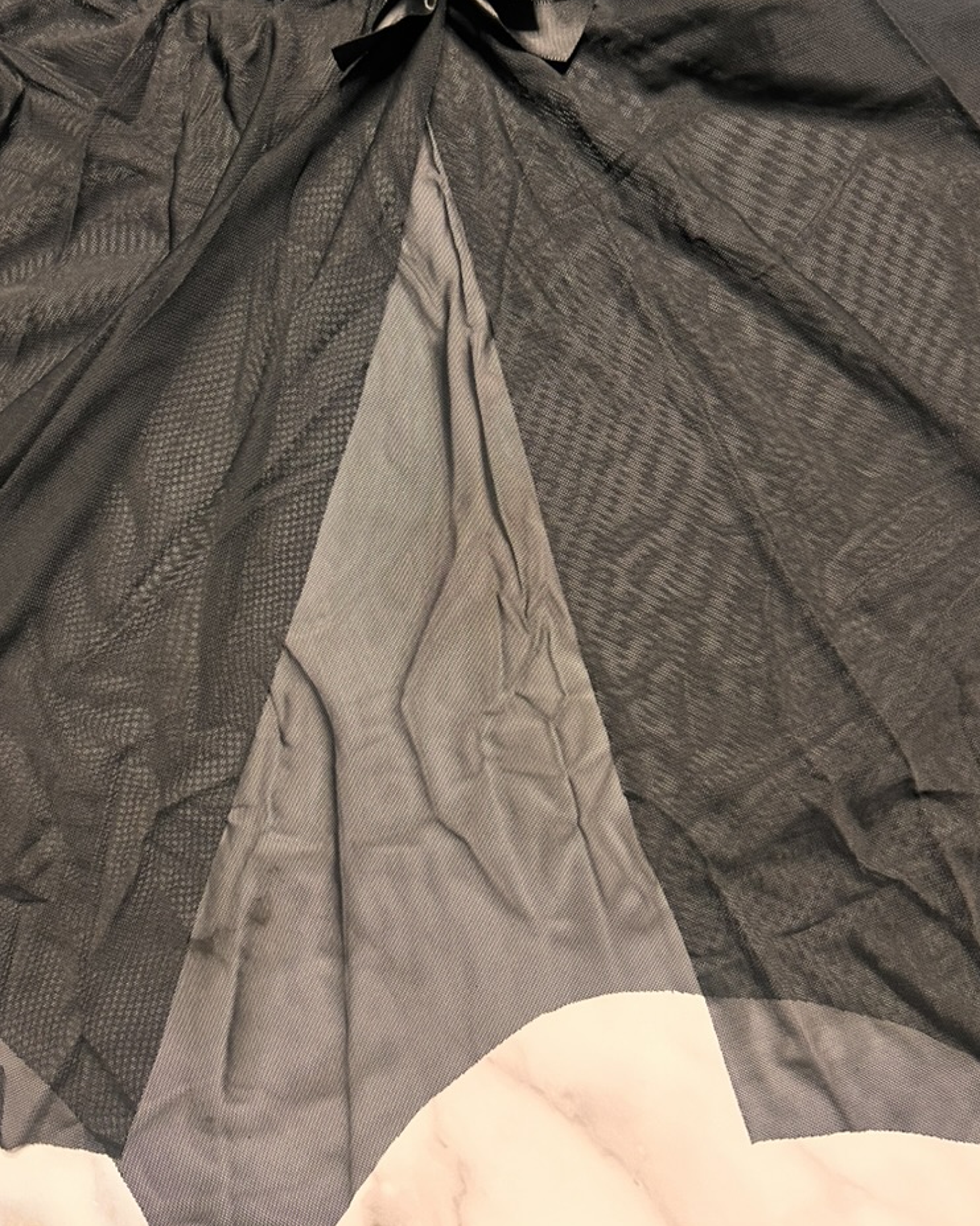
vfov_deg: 62.1
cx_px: 475
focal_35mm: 28
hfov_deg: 51.5
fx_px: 1015
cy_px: 567
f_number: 1.5
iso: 160
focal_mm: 5.7
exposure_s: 1/50
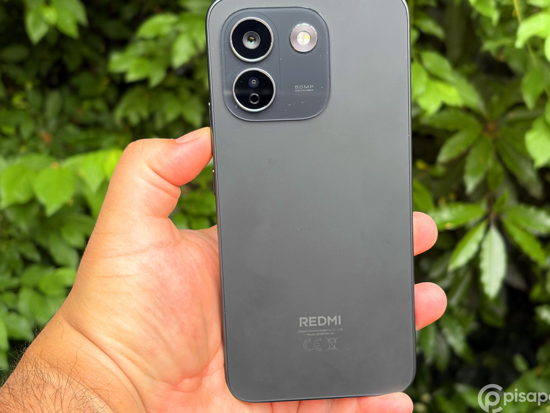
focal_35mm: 59
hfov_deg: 32.7
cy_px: 194
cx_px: 306
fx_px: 937
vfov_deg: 24.8
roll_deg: +0.0
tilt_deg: -21.1
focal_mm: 5.96
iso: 80
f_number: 1.6
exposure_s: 1/60
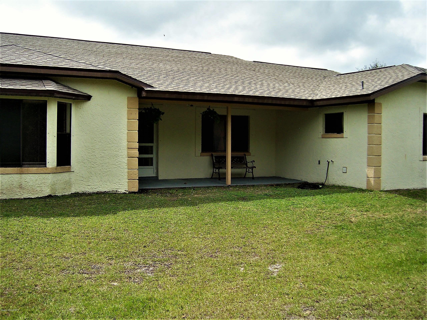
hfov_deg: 51.4
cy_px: 160
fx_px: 444
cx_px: 214
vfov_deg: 39.7
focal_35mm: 36
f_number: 3
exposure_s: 1/750
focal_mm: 6
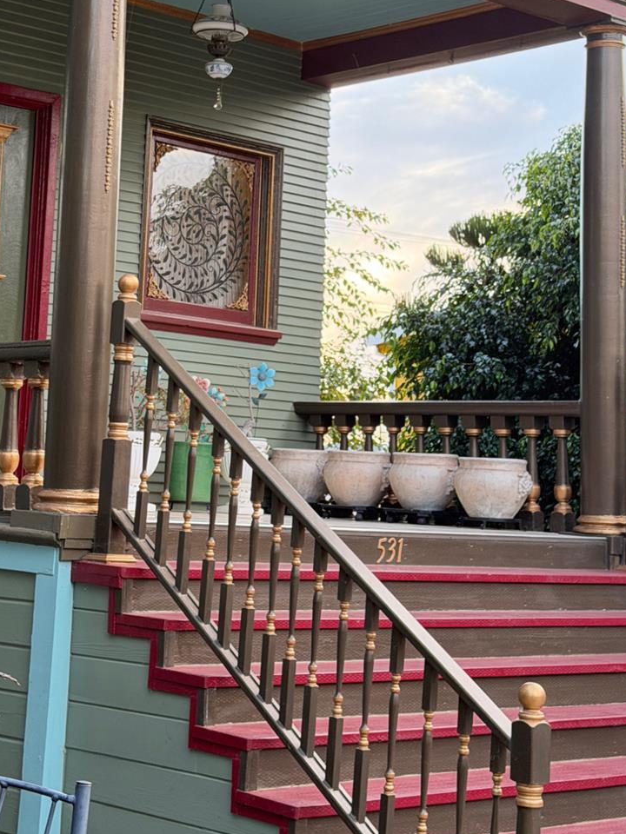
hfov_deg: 19.6
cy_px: 202
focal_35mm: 75
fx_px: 1808
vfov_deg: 25.7
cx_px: 236
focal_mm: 6.76
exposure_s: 1/89
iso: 160
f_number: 1.78
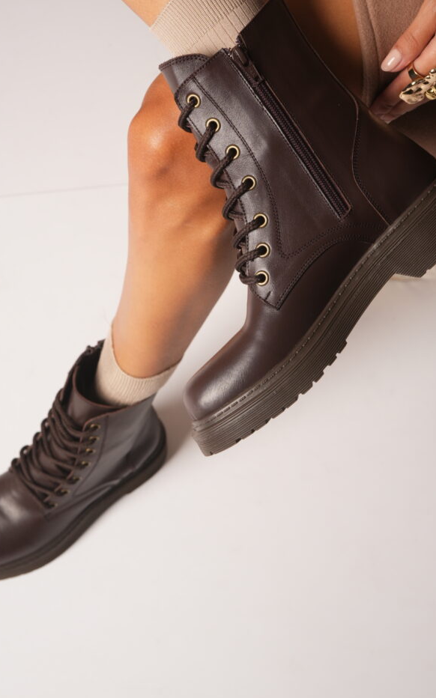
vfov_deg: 29.4
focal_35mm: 70
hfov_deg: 18.6
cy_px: 348
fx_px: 1332
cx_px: 201
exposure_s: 1/125
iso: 400
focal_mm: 50
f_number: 7.1
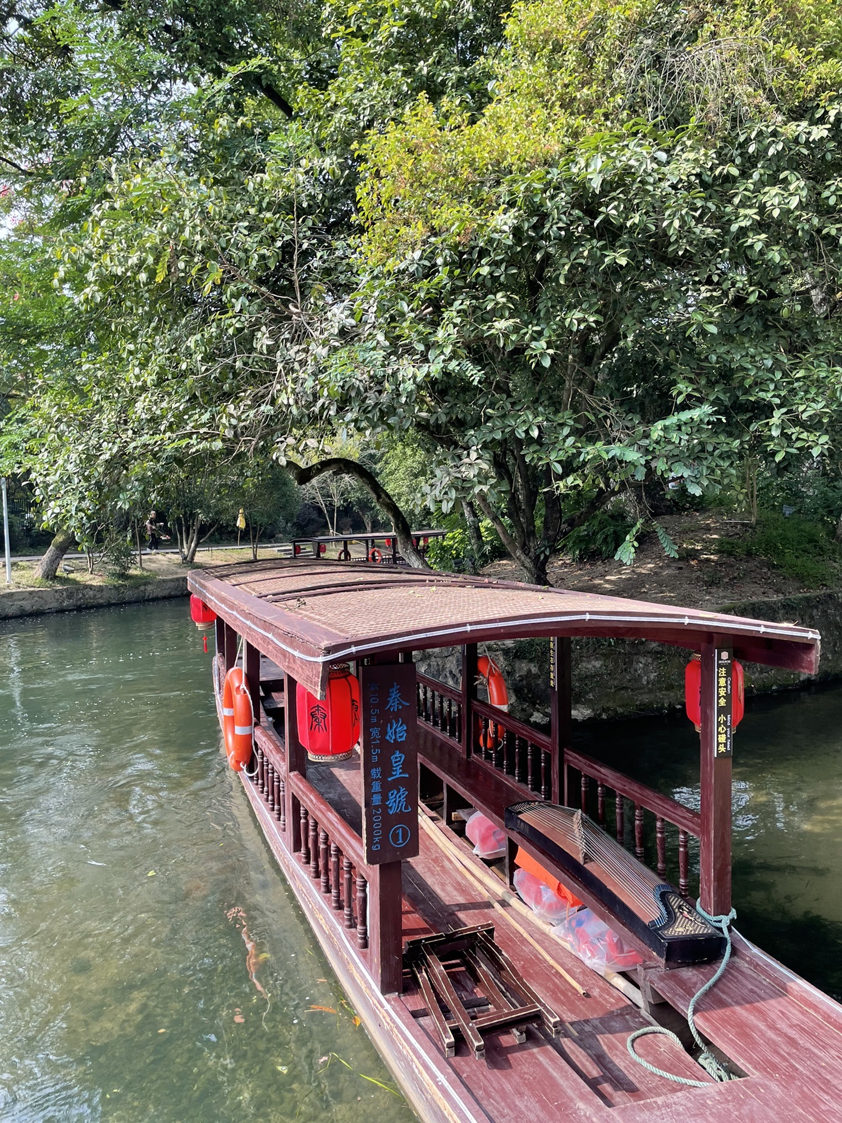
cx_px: 421
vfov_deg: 67.3
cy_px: 562
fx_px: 843
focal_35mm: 26
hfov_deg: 53.1
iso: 32
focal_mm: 4.2
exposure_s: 1/535
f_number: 1.6
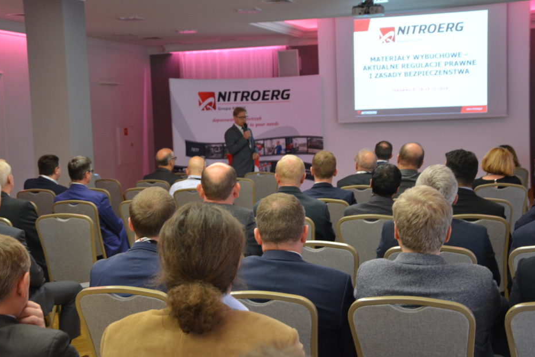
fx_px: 855
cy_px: 177
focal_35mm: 58
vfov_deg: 23.6
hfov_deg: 34.7
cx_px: 276
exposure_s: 1/30
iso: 1400
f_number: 4.5
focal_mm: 35
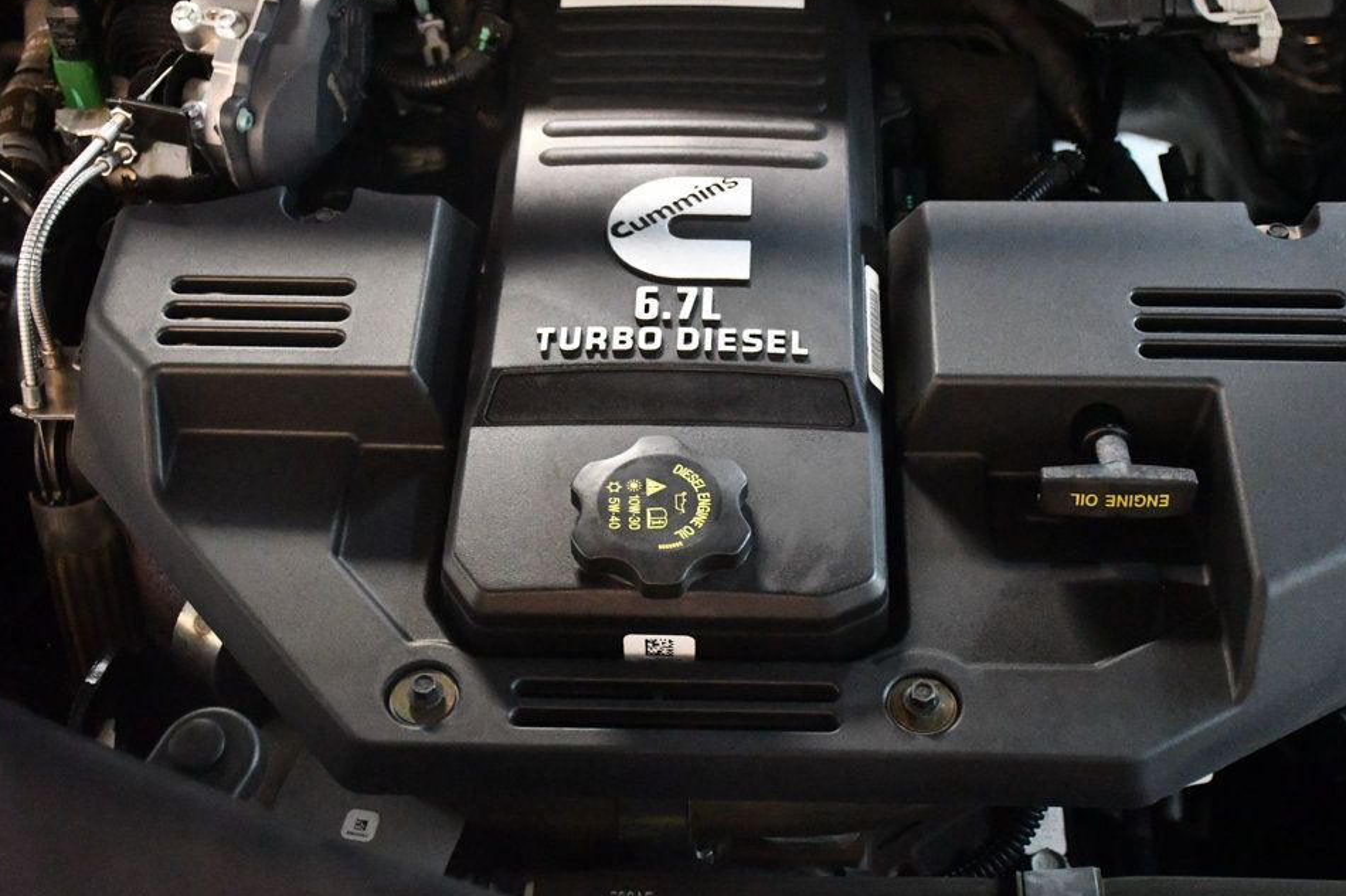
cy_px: 452
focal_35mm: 55
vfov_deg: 24.6
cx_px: 714
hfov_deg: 36.3
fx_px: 2055
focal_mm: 34
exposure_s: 1/50
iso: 12800
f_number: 4.2
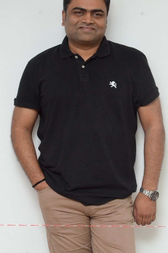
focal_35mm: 87
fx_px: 612
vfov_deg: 23.4
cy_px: 120
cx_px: 92
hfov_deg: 15.6
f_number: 9
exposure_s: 1/125
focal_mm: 48
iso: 5000
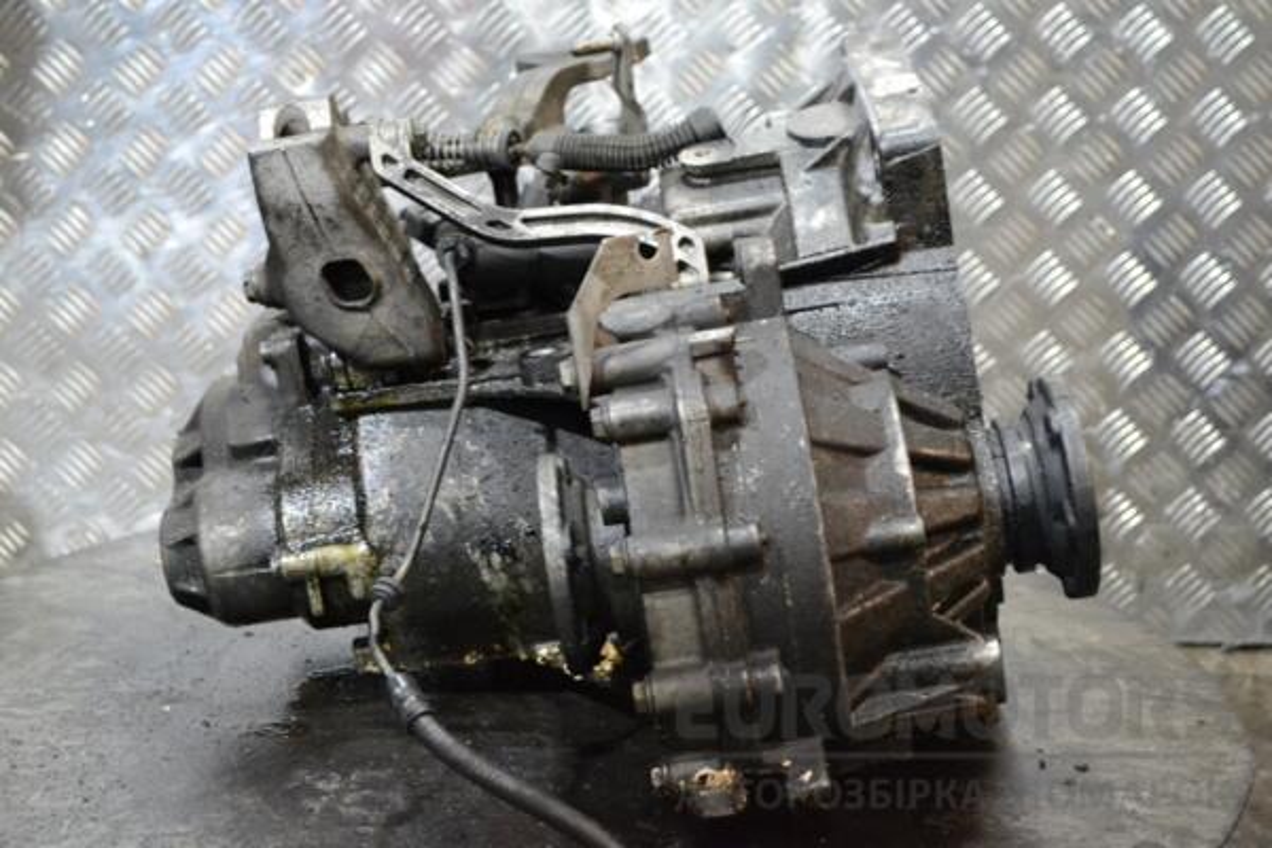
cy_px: 424
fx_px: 2226
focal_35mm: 63
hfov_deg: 31.9
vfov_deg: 21.6
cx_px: 636
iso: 3200
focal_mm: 42
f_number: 5.3
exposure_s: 1/30
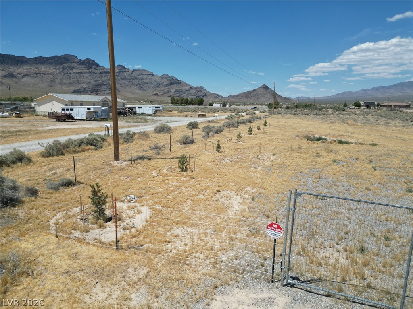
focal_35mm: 24
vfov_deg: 56.8
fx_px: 286
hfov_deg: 71.6
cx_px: 206
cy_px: 154
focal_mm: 6.72
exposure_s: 1/4000
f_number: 1.7
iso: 110
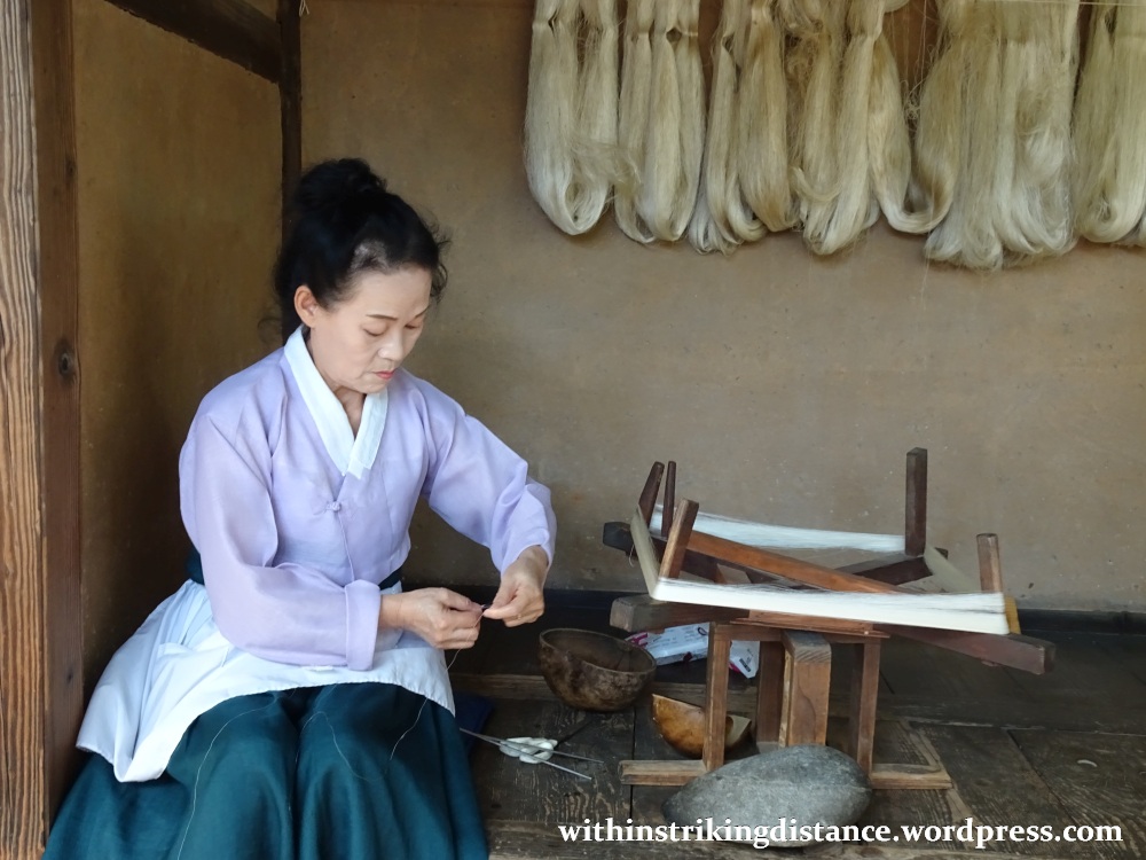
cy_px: 430
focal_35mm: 37
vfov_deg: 38.7
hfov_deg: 50.1
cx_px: 573
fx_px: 1225
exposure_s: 1/40
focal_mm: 6.37
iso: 500
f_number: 4
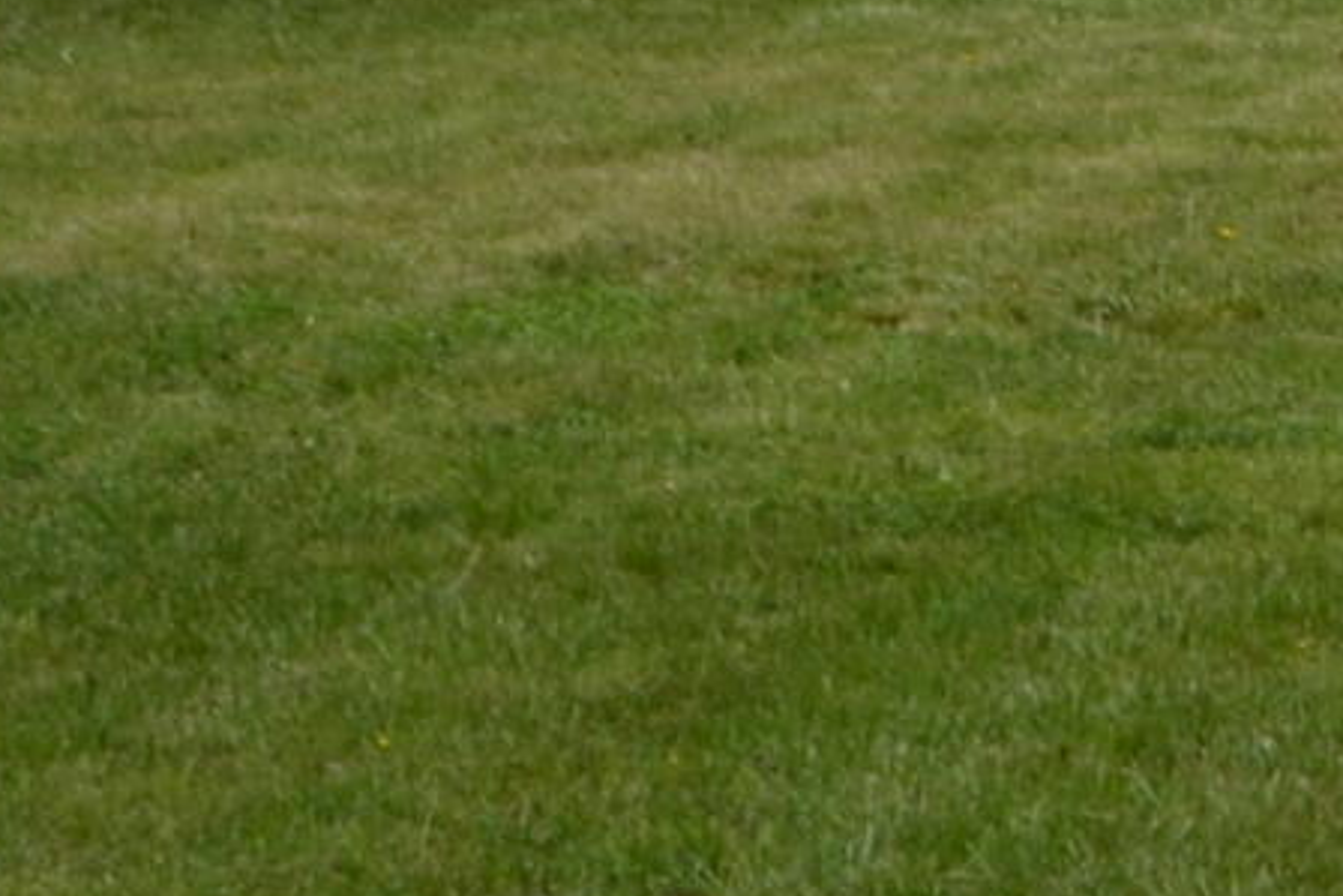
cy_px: -408
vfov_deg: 4.9
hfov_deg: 7.1
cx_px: 2584
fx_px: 10486
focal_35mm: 281
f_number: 7.1
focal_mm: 28
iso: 100
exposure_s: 1/200
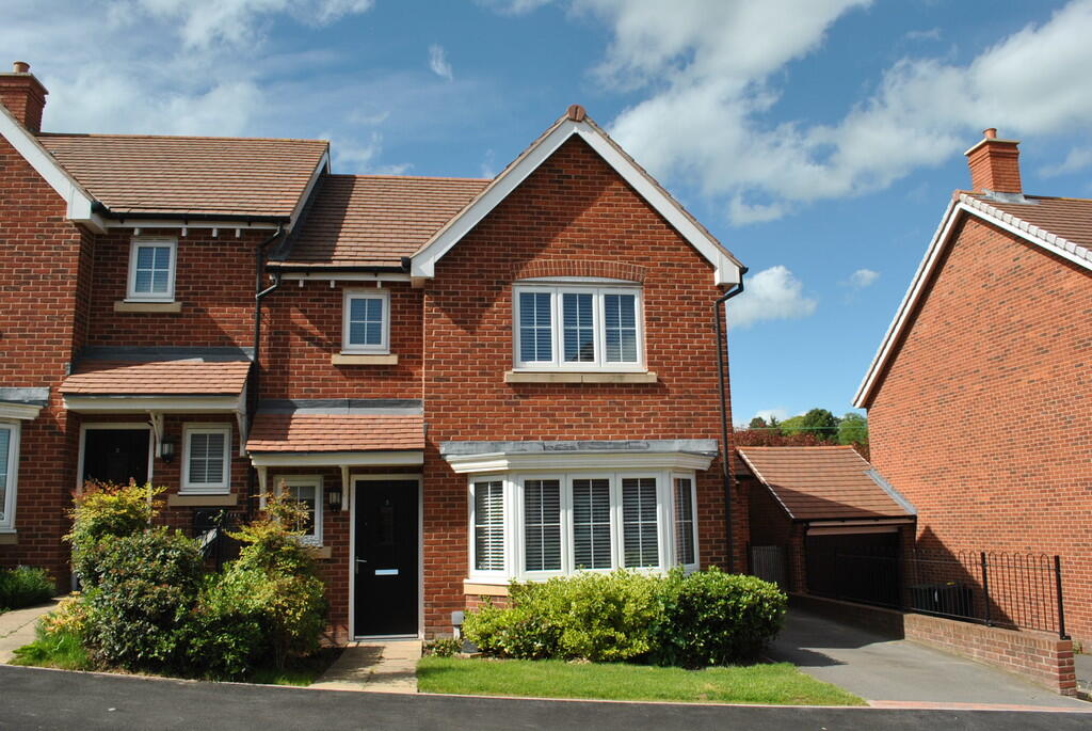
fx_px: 820
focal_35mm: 27
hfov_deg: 67.3
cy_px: 366
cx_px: 546
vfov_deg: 48.0
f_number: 10
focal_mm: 18
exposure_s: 1/200
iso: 100
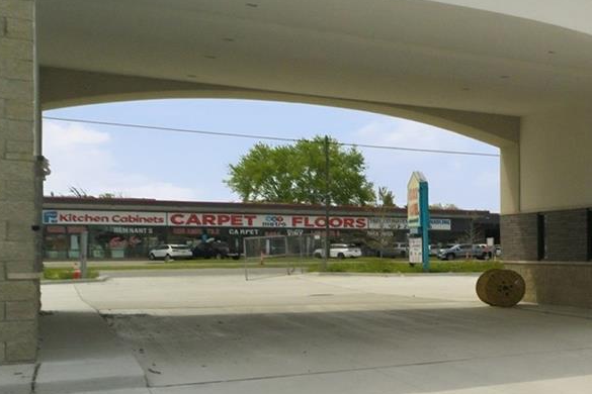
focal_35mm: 49
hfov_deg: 26.0
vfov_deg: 27.5
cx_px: 941
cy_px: 231
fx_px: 806
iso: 400
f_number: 8
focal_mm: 14
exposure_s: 1/4000
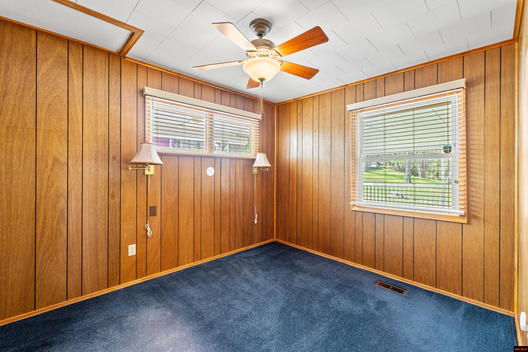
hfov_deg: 100.4
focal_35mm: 15
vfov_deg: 77.3
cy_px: 176
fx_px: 220
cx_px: 264
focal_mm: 10
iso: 200
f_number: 9
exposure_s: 1/1.67
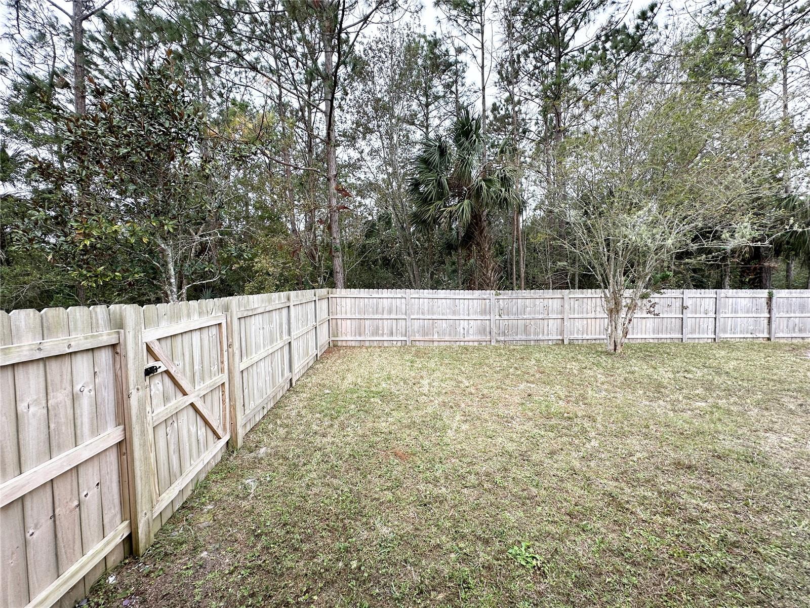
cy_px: 304
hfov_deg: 102.1
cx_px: 405
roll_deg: +0.7
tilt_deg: -2.8
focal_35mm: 14
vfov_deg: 85.7
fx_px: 328
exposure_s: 1/102
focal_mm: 2.22
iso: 40
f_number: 2.2
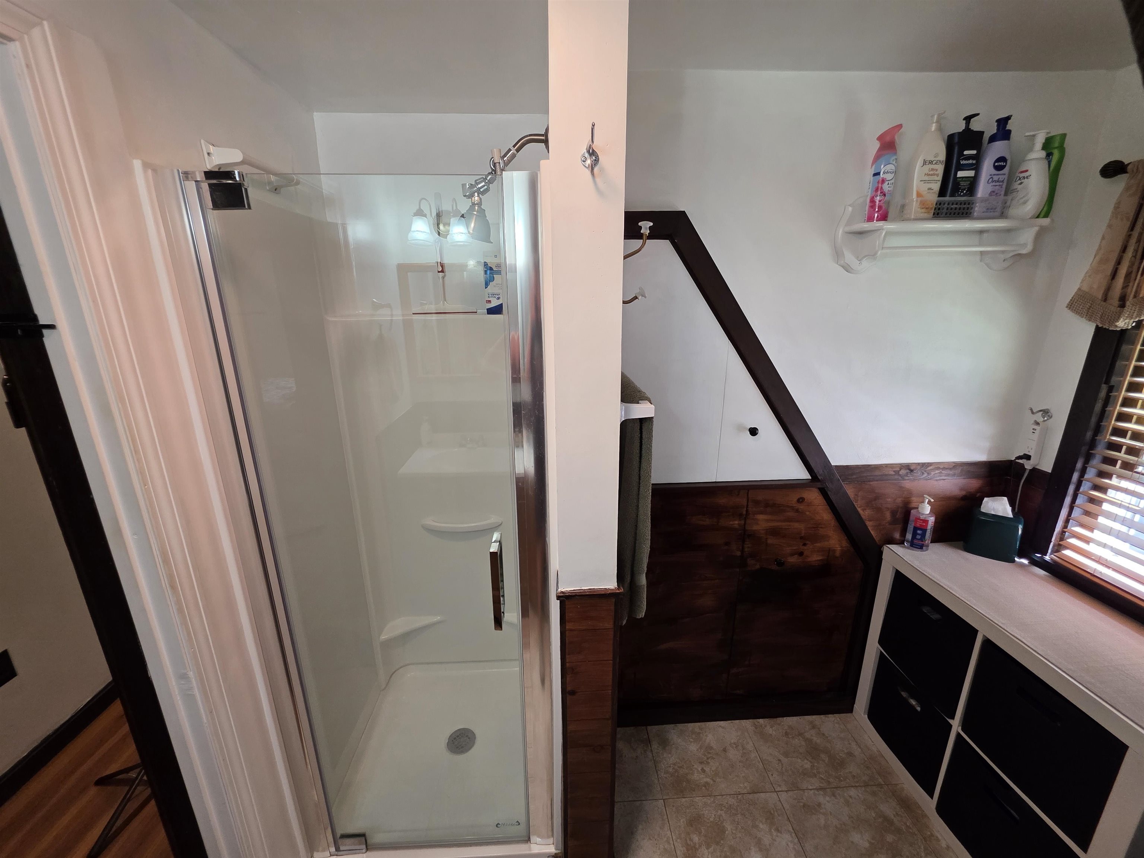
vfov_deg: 89.9
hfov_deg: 106.2
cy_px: 429
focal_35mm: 13
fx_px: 430
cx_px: 572
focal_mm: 2.2
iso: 200
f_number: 1.9
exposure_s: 1/120
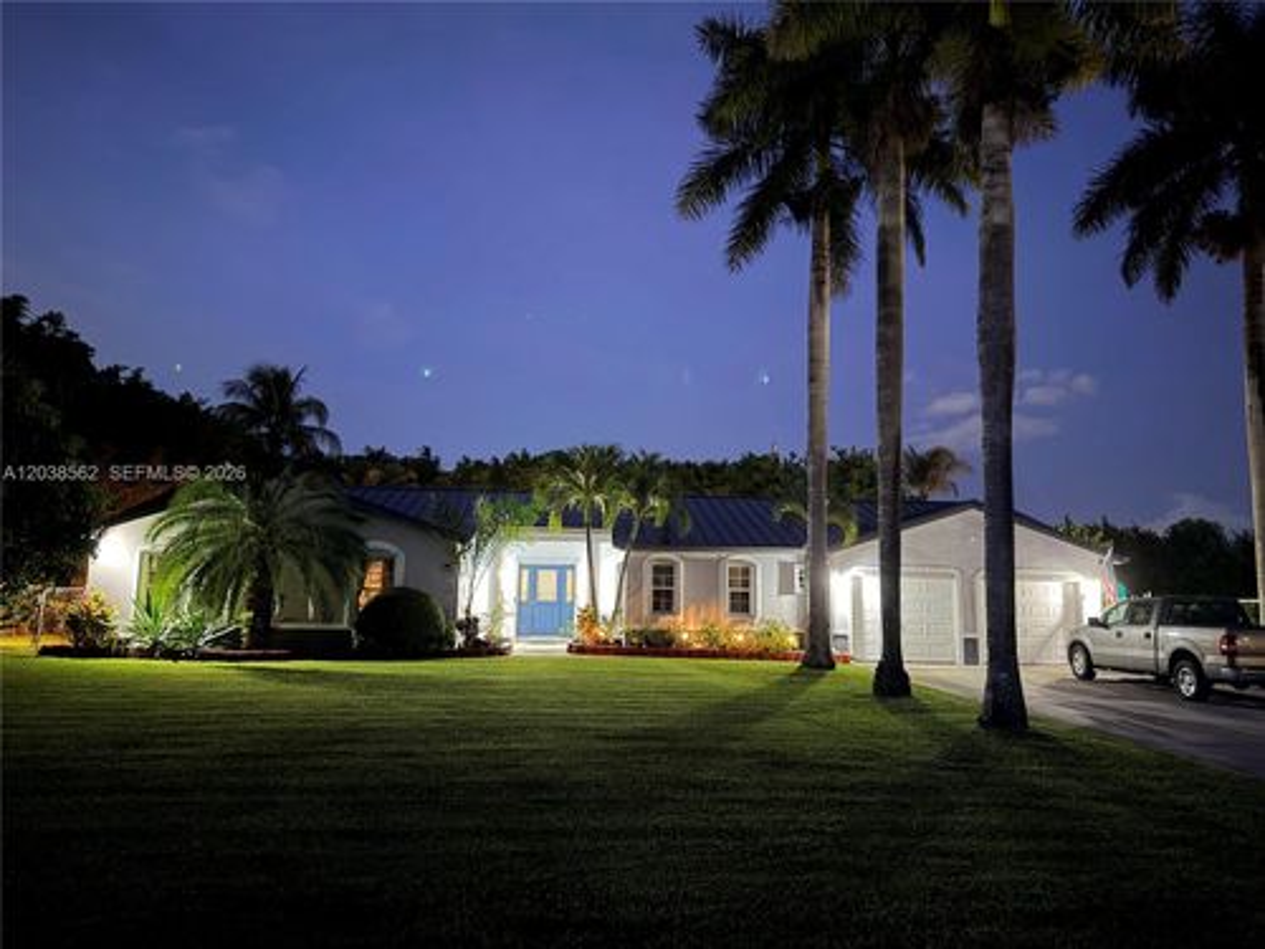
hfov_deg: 71.6
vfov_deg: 56.8
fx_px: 877
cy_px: 474
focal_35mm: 24
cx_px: 632
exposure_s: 1/5
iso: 1250
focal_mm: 6.76
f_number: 1.78
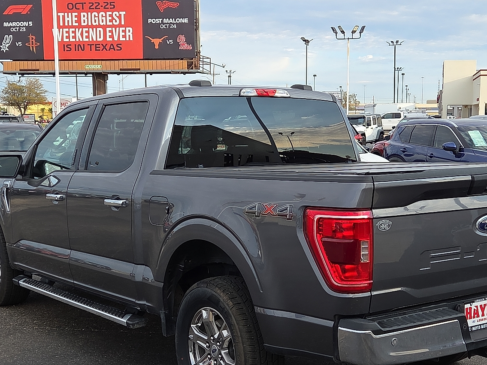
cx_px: 286
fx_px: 774
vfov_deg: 26.5
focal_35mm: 55
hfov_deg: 34.8
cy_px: 217
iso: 76
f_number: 1.8
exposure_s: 1/1429
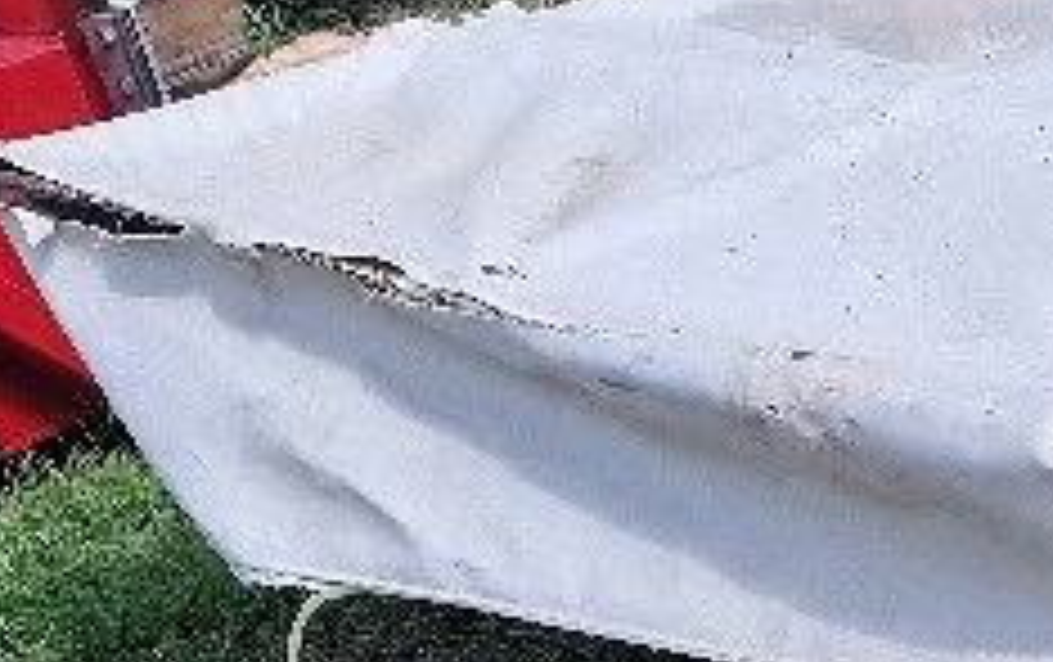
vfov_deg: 11.8
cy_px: 1130
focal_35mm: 104
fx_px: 2989
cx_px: 1926
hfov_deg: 16.5
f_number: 1.8
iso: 50
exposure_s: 1/625
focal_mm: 6.4
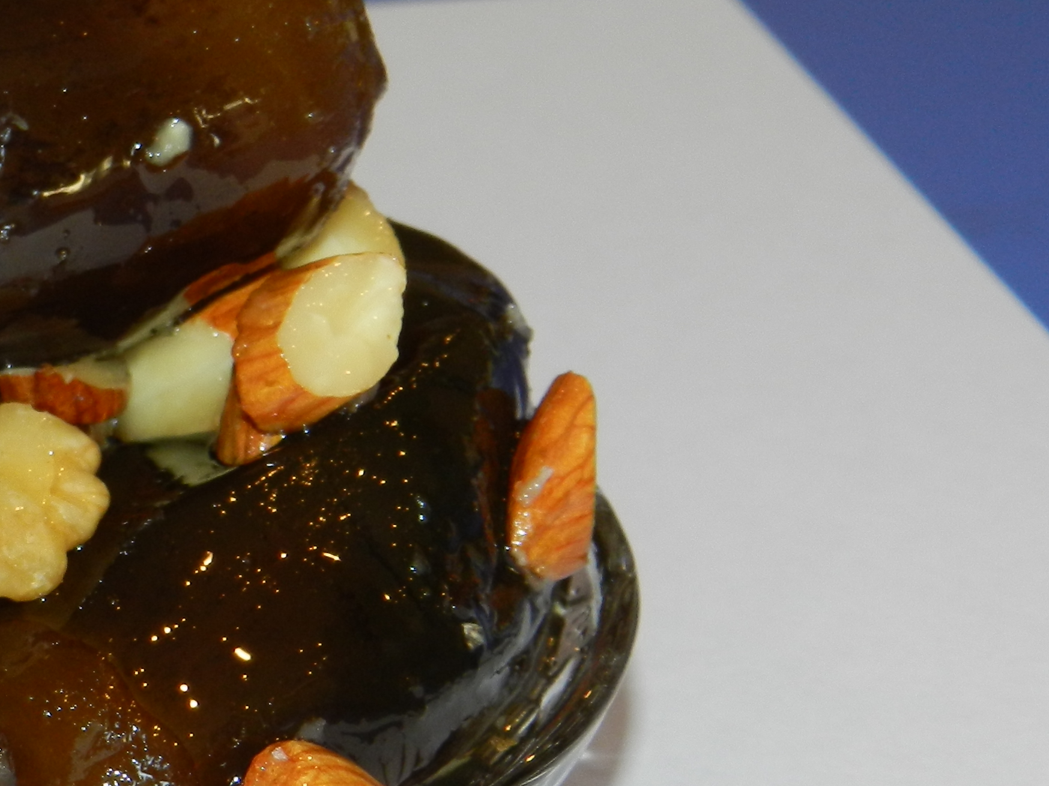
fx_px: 5273
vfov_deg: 8.5
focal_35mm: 174
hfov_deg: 11.2
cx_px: -127
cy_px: 525
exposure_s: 1/30
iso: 200
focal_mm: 13.5
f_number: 4.8
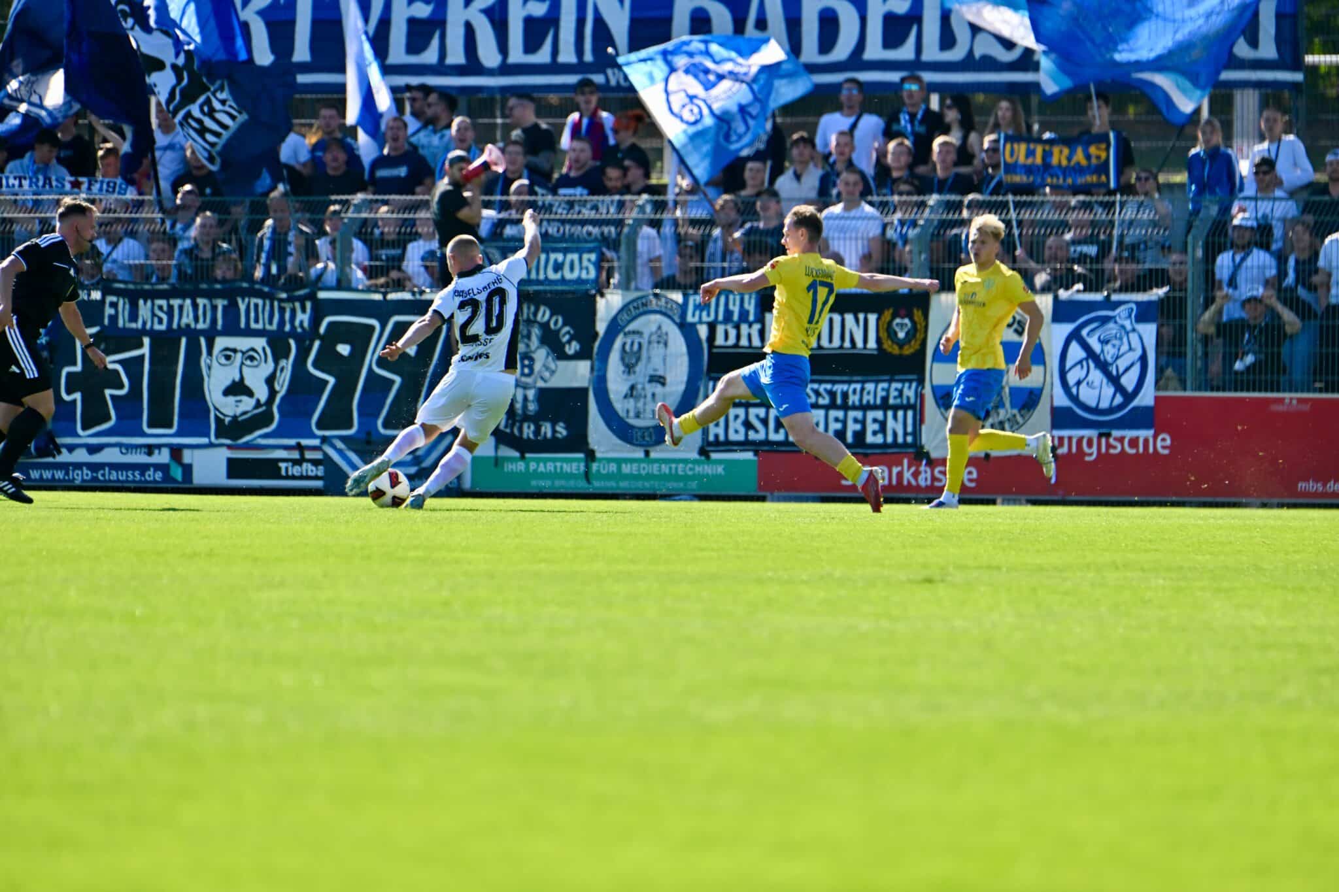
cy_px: 446
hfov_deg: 5.4
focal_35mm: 380
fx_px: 14132
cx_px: 670
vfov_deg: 3.6
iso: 360
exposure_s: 1/1600
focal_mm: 380
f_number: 5.6
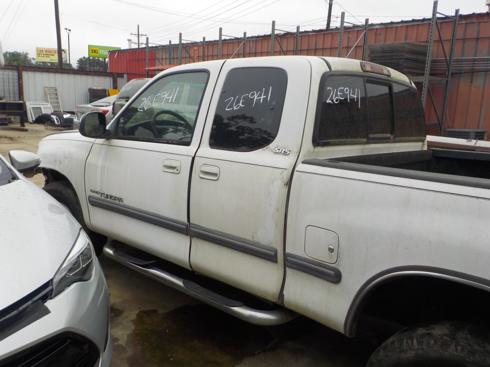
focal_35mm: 30
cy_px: 184
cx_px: 245
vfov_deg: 46.8
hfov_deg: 60.0
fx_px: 425
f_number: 3.3
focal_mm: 4.1
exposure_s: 1/400
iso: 125
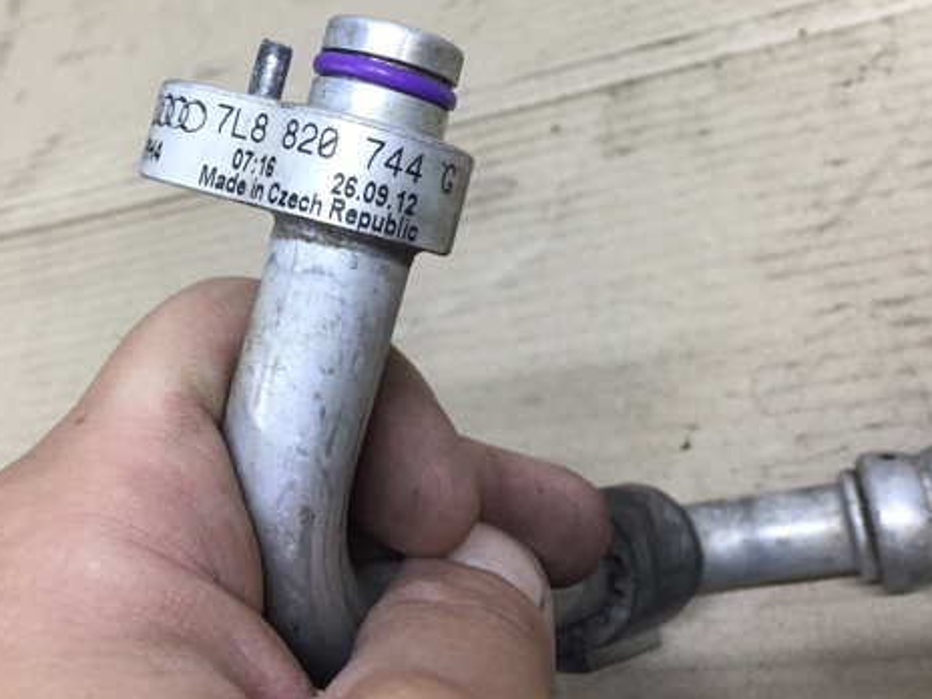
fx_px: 1077
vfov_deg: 35.5
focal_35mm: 40
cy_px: 221
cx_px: 438
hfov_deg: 46.8
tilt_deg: -46.1
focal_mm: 4.15
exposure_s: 1/33
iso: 80
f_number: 2.2
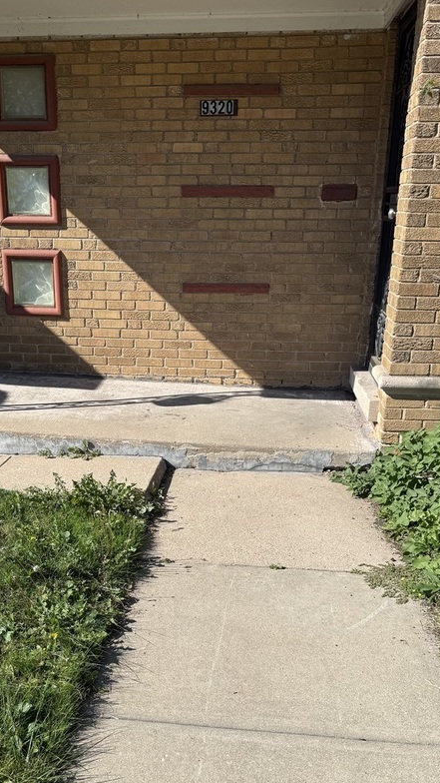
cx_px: 164
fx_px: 747
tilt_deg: -20.1
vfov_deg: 54.5
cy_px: 499
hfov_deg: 32.7
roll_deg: +0.5
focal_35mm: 36
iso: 80
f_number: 1.78
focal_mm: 6.76
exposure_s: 1/4405
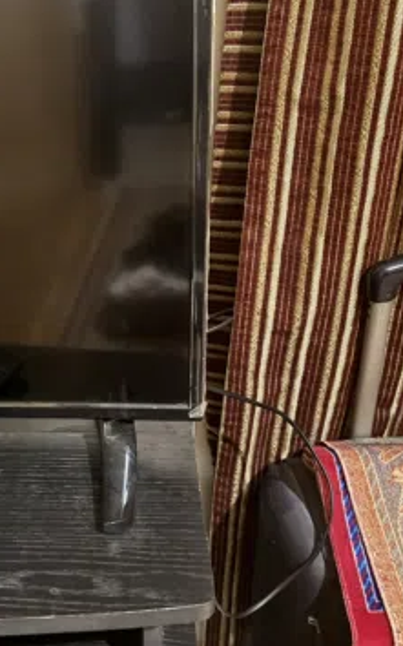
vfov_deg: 43.5
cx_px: -53
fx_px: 809
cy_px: 319
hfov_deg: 25.7
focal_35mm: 46
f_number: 1.78
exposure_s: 1/13
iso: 1250
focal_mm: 6.76
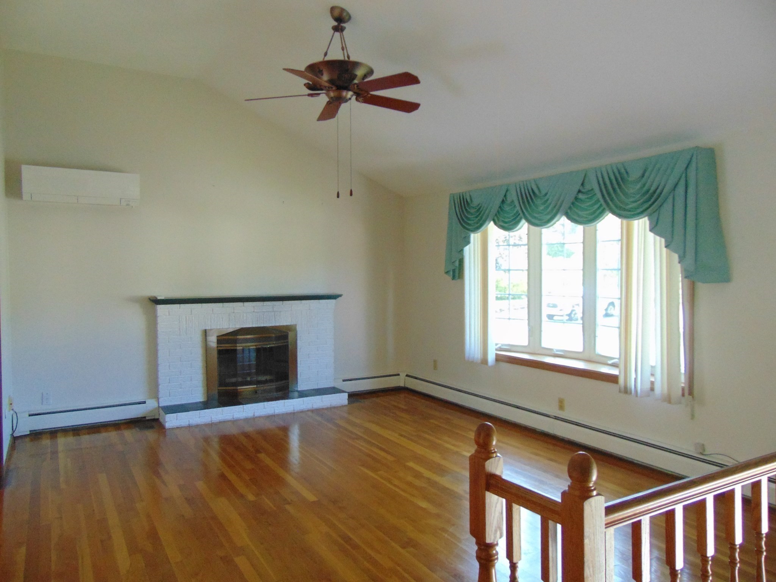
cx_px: 388
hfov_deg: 69.4
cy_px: 291
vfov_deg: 54.9
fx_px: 560
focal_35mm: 25
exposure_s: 1/30
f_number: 3
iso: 320
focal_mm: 4.5
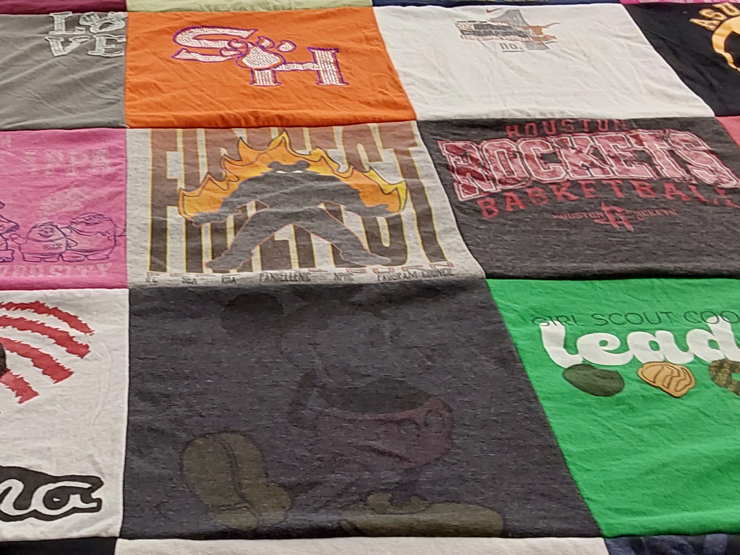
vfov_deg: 27.3
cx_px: 138
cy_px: 376
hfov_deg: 34.9
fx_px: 1133
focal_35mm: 53
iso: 125
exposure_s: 1/60
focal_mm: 2.91
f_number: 1.9
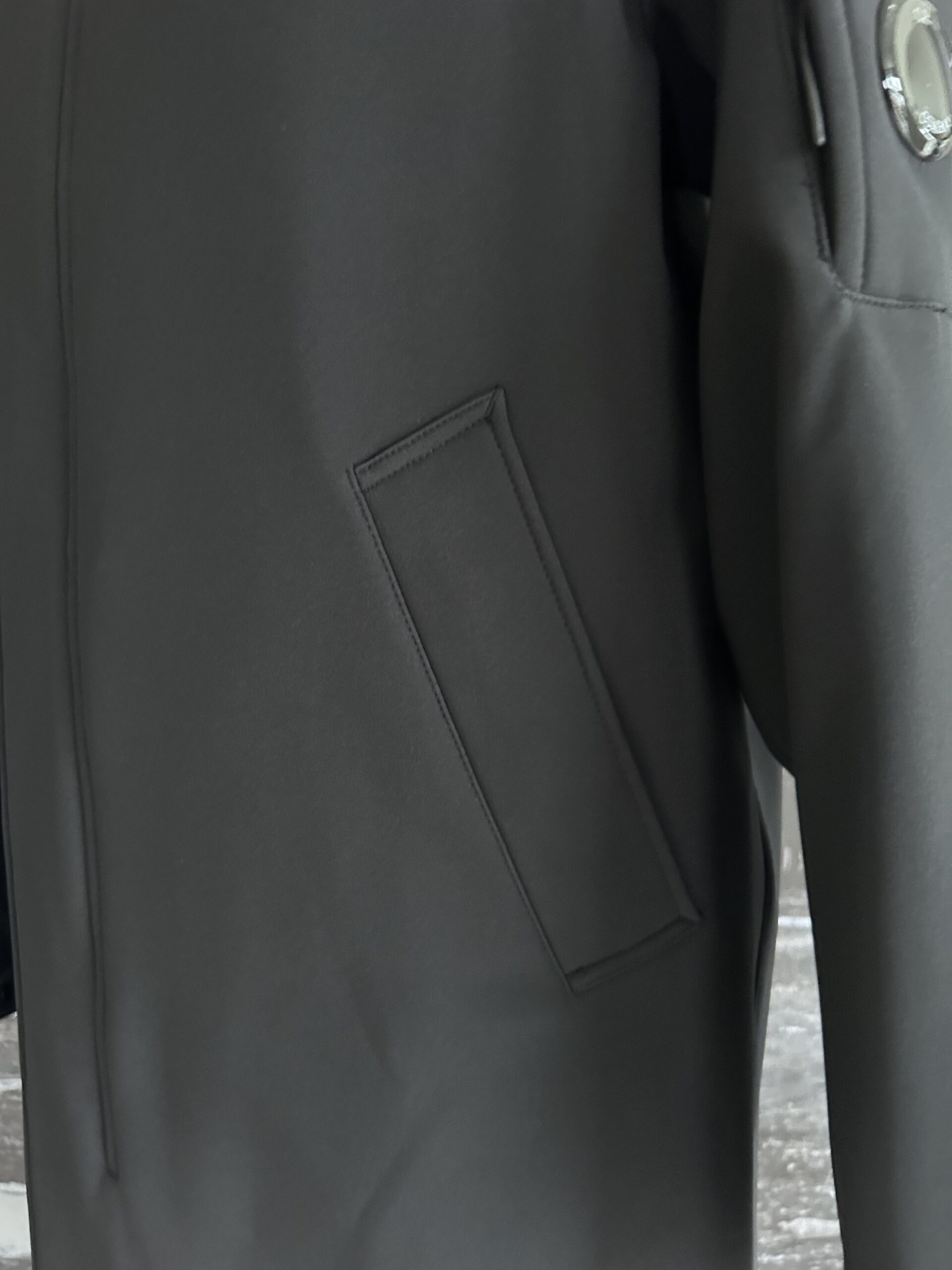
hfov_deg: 53.1
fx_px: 953
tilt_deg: -14.2
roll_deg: -0.9
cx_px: 476
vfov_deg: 67.3
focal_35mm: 26
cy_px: 635
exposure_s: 1/25
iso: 640
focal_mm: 5.7
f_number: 1.5
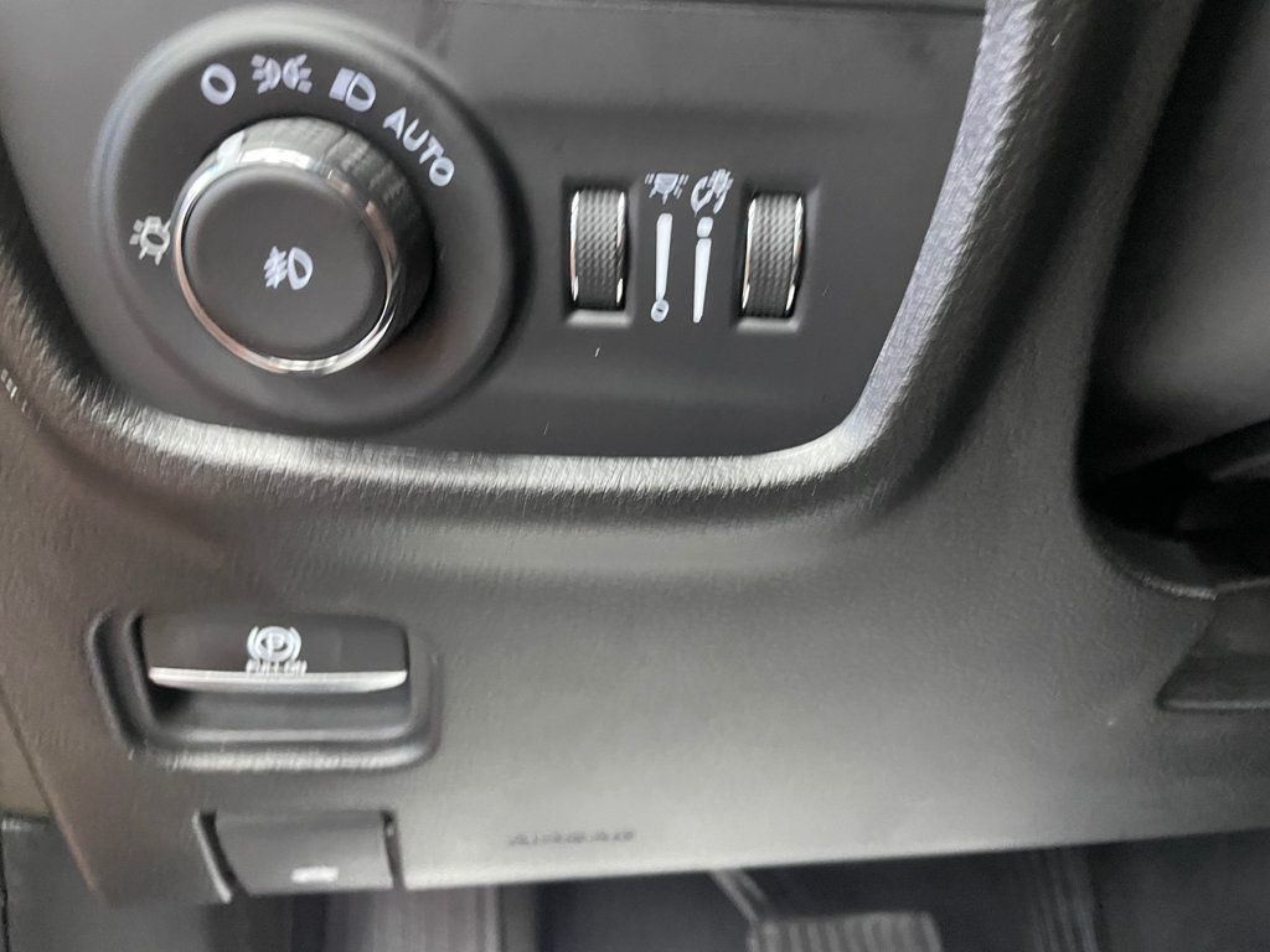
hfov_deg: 67.3
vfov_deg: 53.1
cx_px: 635
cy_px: 476
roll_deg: -1.4
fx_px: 954
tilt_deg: -6.5
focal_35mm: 26
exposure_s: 1/30
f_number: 1.6
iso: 640
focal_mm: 4.2
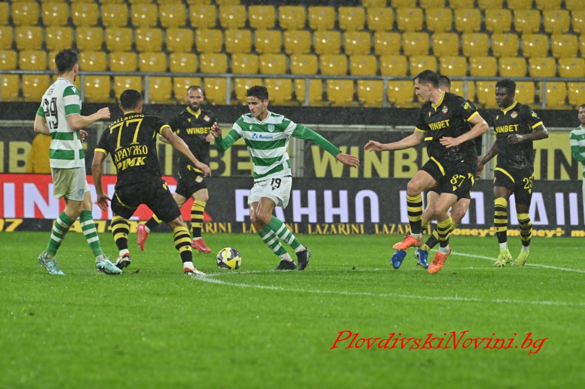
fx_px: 5196
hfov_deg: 6.4
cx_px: 292
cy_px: 194
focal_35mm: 320
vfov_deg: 4.3
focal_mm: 320
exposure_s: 1/1250
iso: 2800
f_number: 6.3
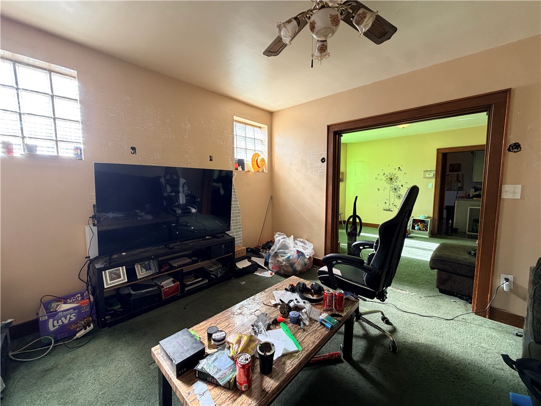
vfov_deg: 85.7
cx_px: 270
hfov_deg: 102.1
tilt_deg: -3.8
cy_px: 203
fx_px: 219
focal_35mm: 14
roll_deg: -1.3
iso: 200
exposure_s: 1/121
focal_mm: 2.22
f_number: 2.2
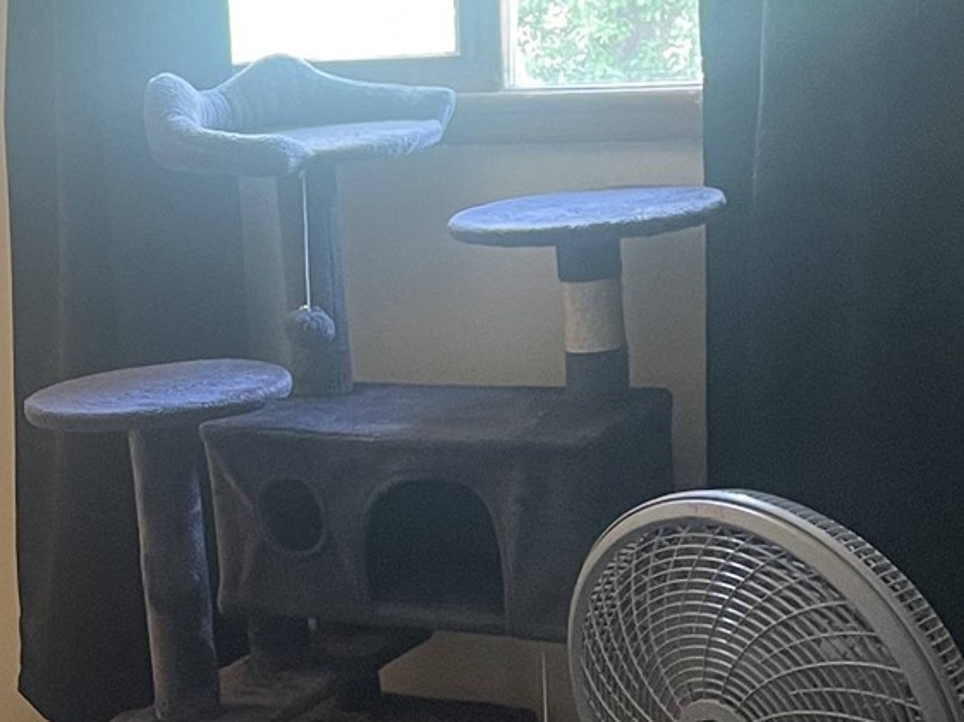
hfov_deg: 20.0
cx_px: -21
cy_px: 382
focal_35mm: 95
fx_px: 2644
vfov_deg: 15.5
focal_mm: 4.2
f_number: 1.6
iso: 125
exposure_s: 1/60
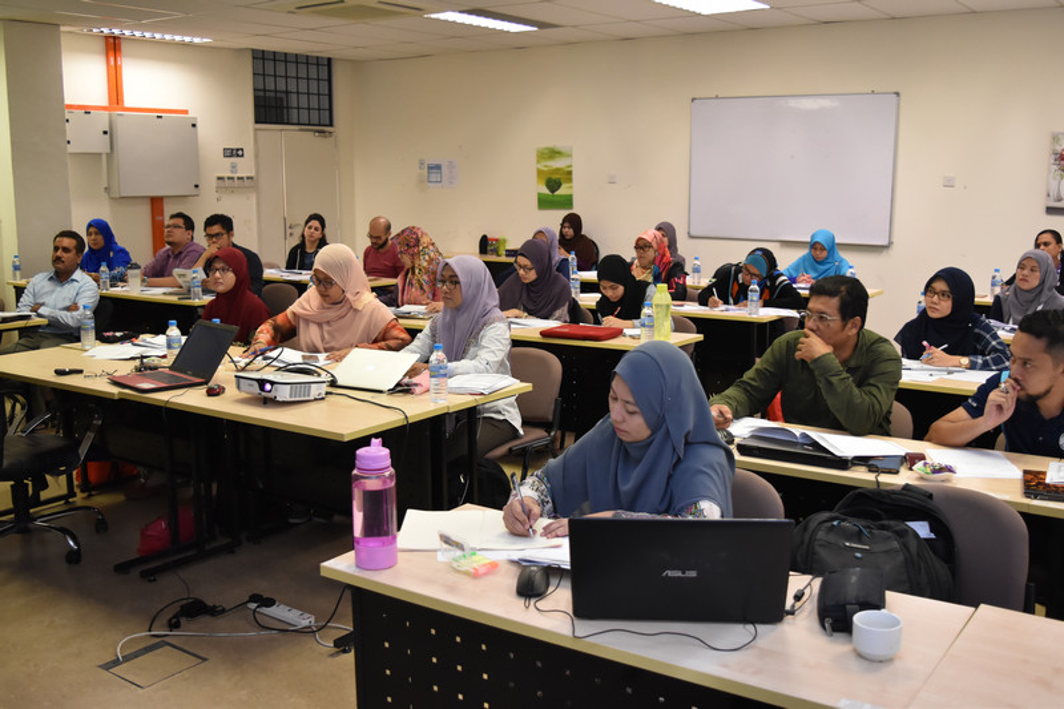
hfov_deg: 53.1
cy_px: 354
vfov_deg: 36.9
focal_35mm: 36
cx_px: 532
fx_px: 1064
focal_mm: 24
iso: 1600
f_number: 4
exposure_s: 1/200
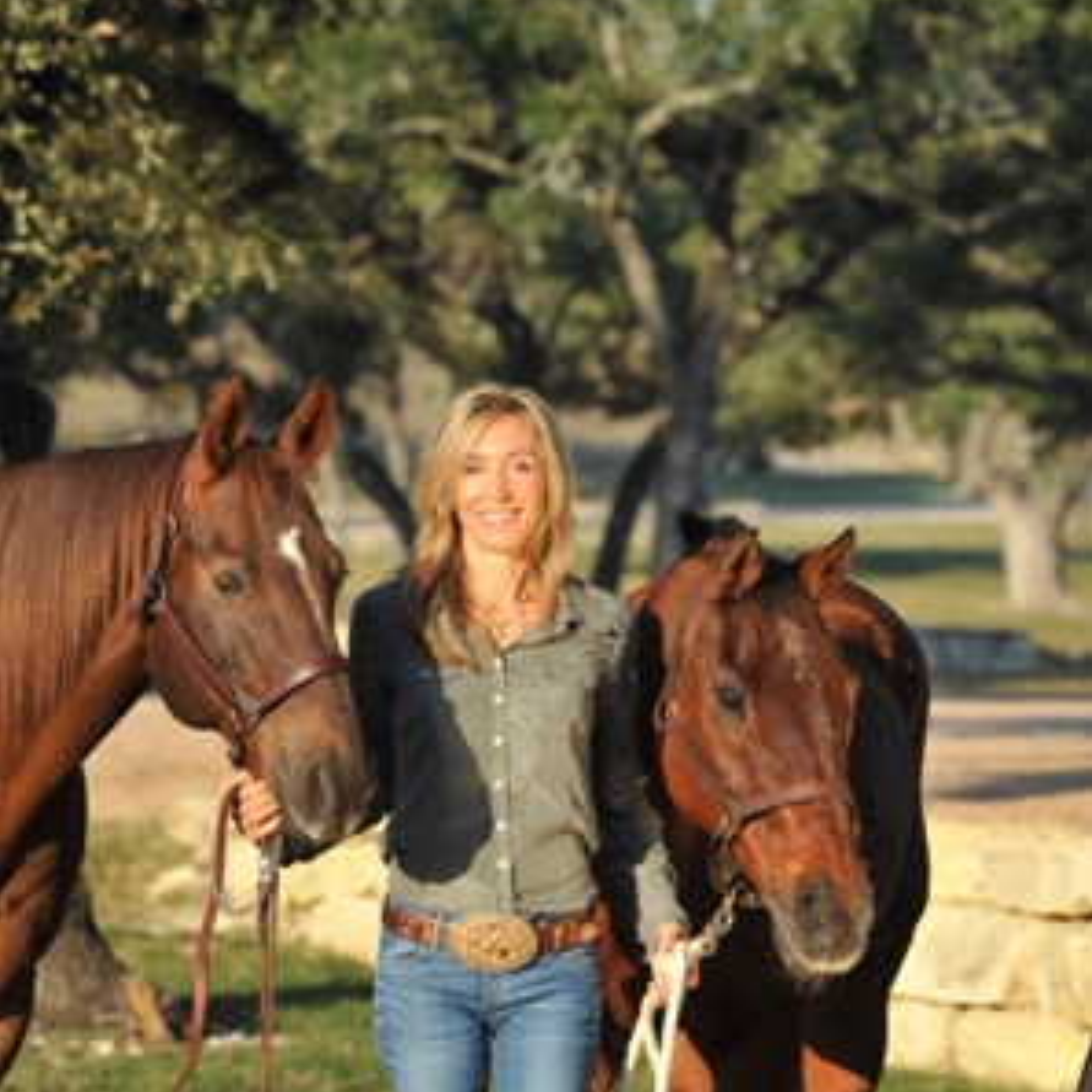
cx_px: 546
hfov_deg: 8.3
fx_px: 7566
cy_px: 748
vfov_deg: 8.2
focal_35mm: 212
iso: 500
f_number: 5
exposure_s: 1/1000
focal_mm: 165
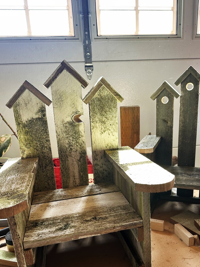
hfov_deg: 48.1
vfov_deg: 61.2
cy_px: 159
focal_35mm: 29
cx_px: 115
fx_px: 223
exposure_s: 1/121
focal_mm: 6.86
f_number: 1.78
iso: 80
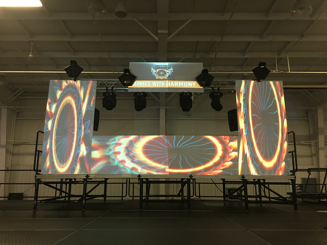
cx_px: 164
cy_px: 122
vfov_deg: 48.2
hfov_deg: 61.7
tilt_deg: +11.7
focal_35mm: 29
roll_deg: -1.1
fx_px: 274
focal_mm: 4.15
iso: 80
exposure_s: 1/10
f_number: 2.2
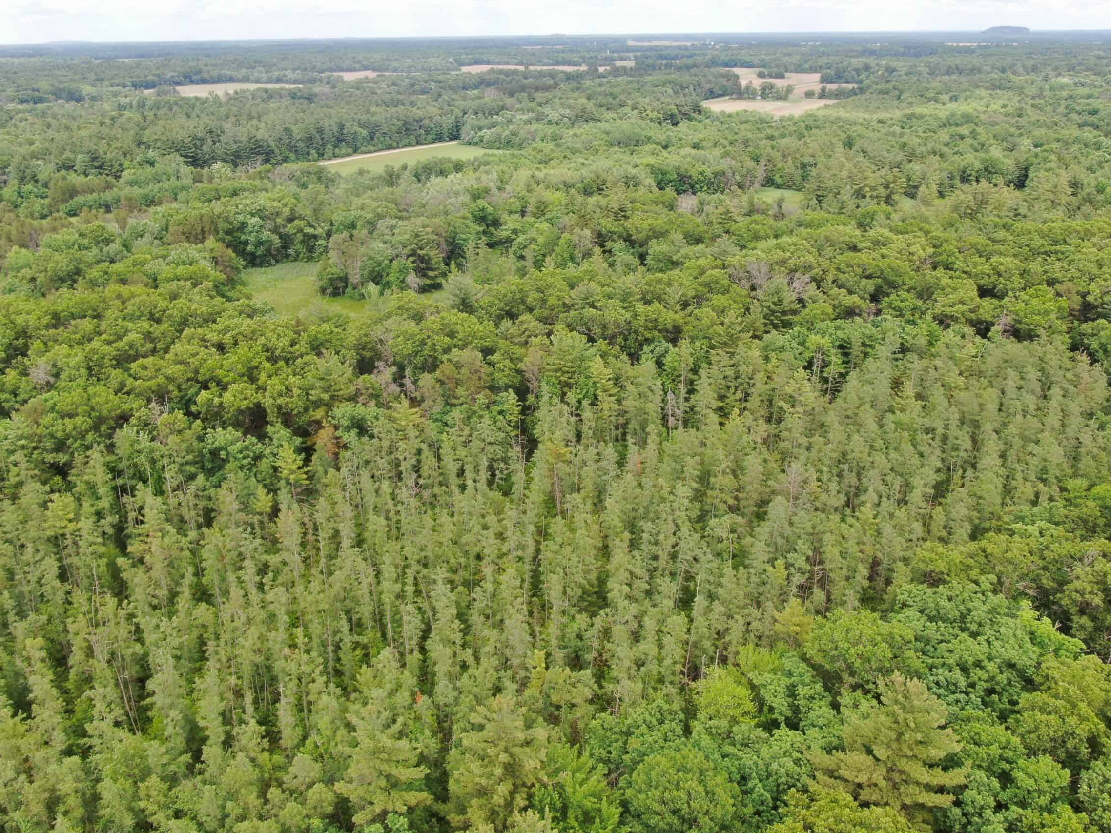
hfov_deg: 65.3
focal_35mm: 27
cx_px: 564
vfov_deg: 51.3
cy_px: 390
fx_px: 867
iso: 100
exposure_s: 1/500
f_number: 2.8
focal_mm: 4.39
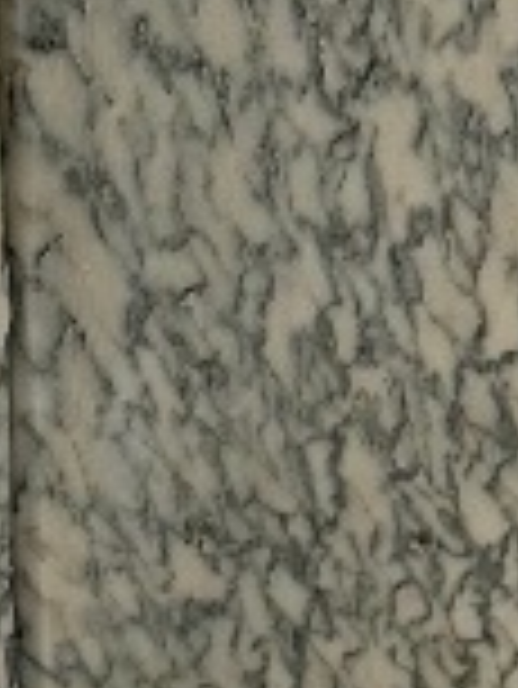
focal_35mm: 188
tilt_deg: -40.1
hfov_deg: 7.9
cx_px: 383
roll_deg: -3.2
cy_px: 315
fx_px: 3746
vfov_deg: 10.5
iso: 250
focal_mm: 6.86
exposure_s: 1/50
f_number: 1.78
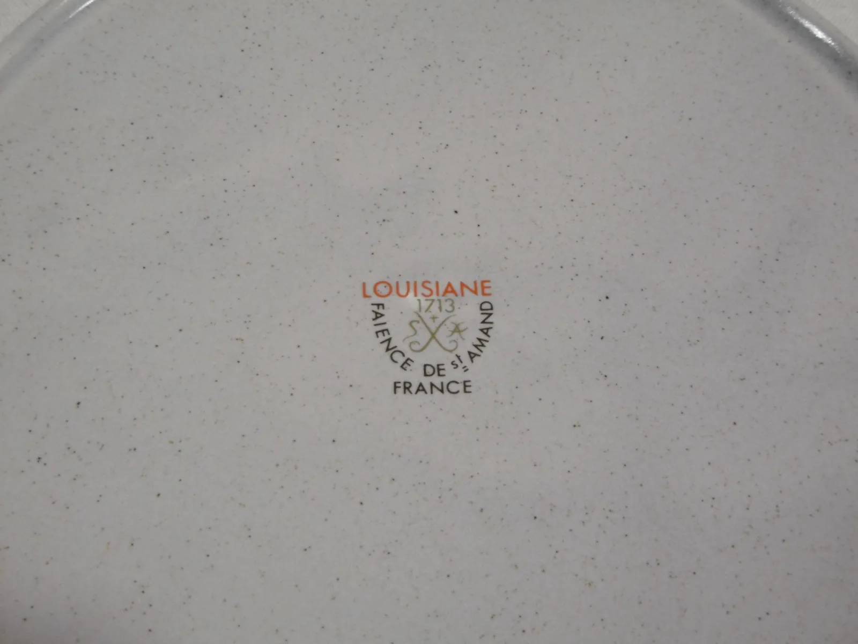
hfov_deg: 43.9
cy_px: 322
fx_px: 1066
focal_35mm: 43
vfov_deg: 33.6
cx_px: 429
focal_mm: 7.7
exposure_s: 1/60
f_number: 3.8
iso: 400
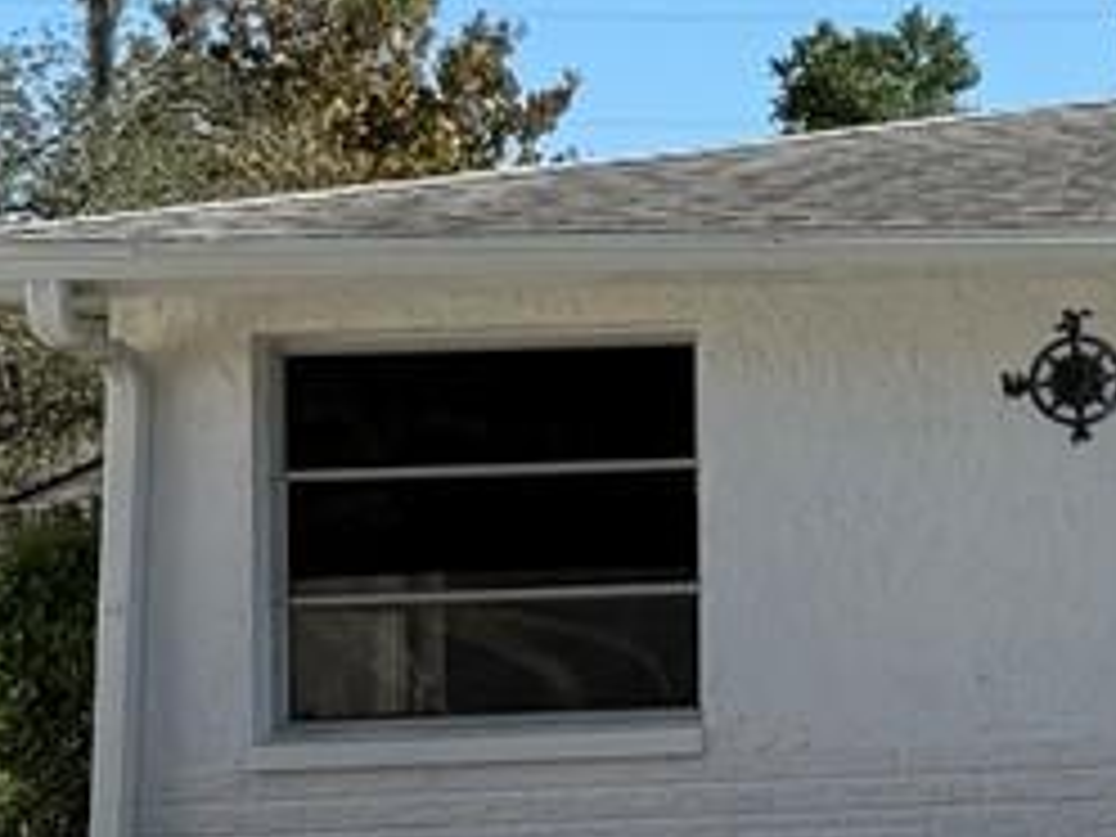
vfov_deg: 9.6
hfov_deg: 9.7
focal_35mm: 155
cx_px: 3402
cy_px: 315
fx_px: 4997
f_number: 1.78
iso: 80
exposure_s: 1/3759
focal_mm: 6.76
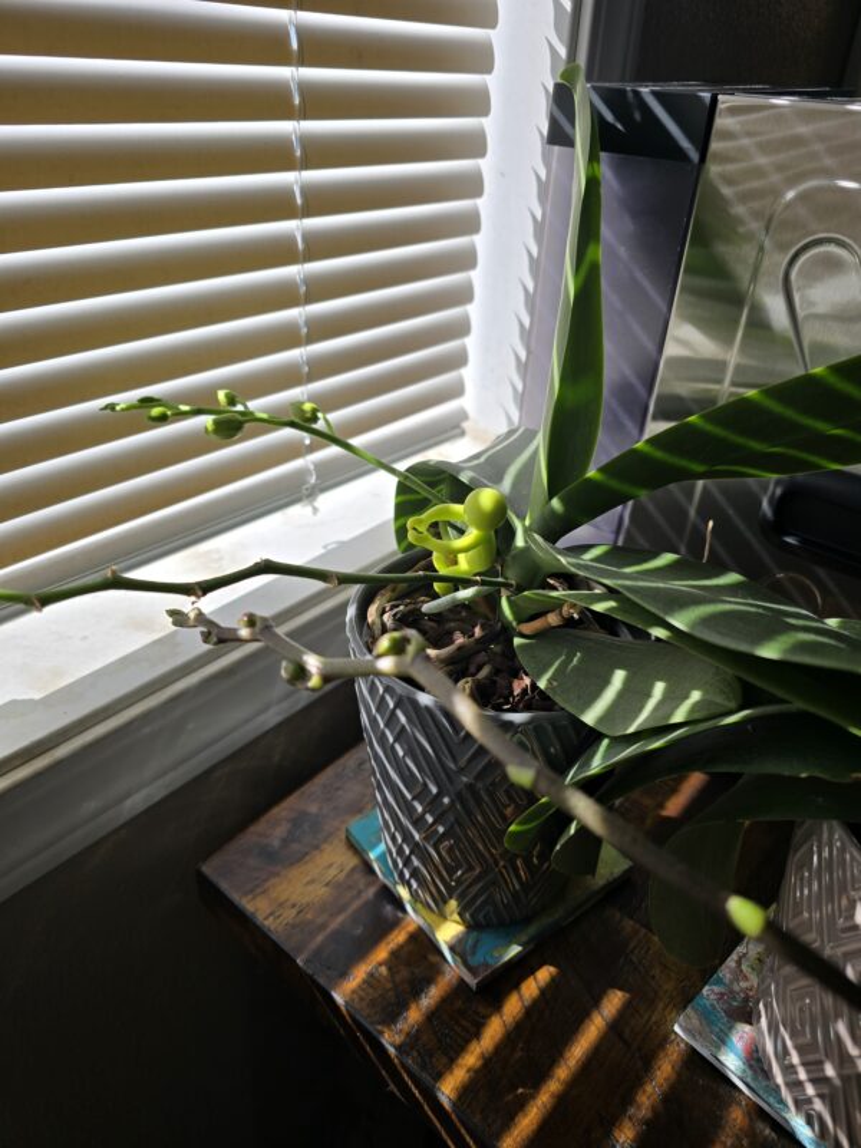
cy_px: 574
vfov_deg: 73.9
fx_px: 763
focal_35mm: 23
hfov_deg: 58.9
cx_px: 430
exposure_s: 1/466
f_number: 1.7
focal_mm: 6.3
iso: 12
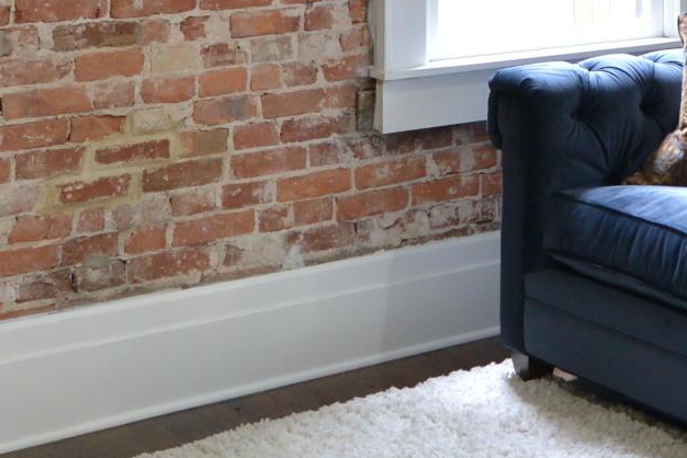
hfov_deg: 21.3
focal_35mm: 91
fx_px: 1737
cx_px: 736
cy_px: -243
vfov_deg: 14.0
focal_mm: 19
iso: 720
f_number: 3.5
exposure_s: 1/30
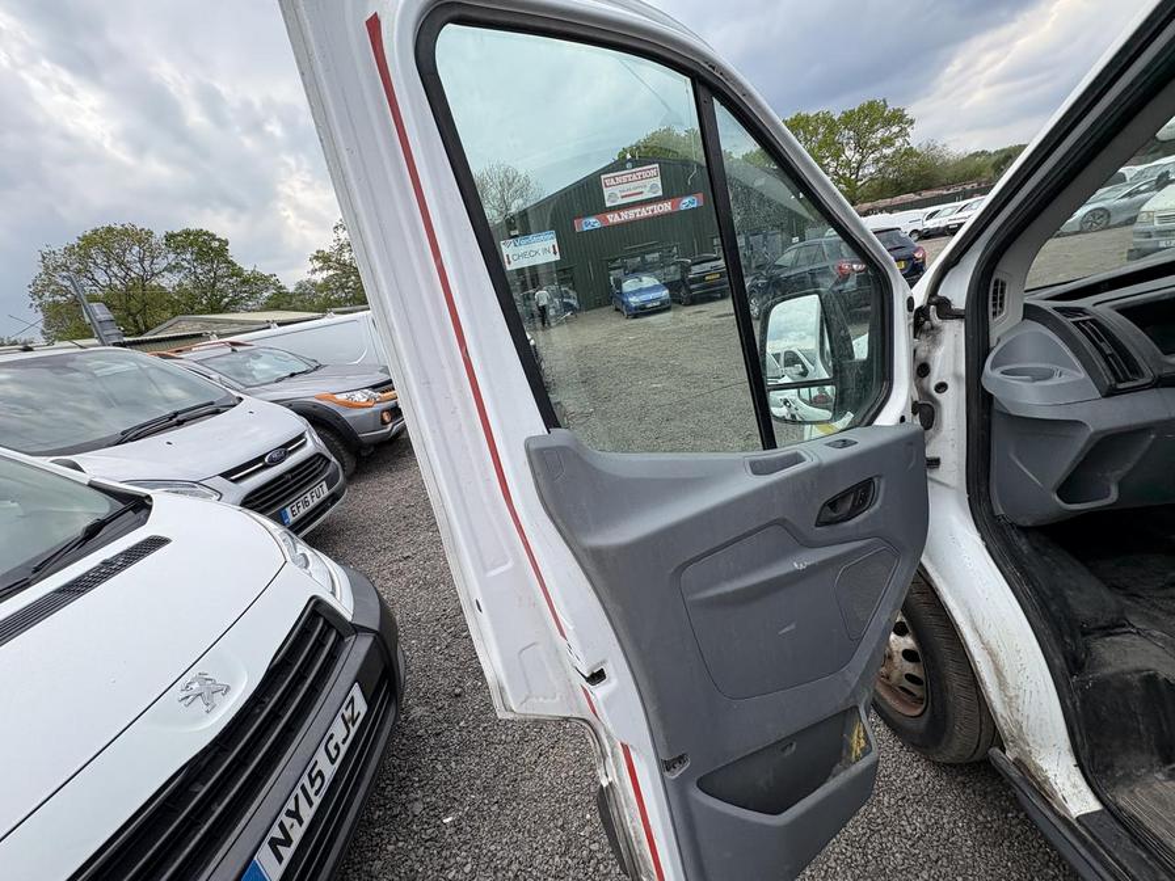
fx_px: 475
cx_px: 588
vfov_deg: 85.7
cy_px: 440
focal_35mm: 14
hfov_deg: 102.1
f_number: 2.2
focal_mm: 2.22
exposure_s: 1/646
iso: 40
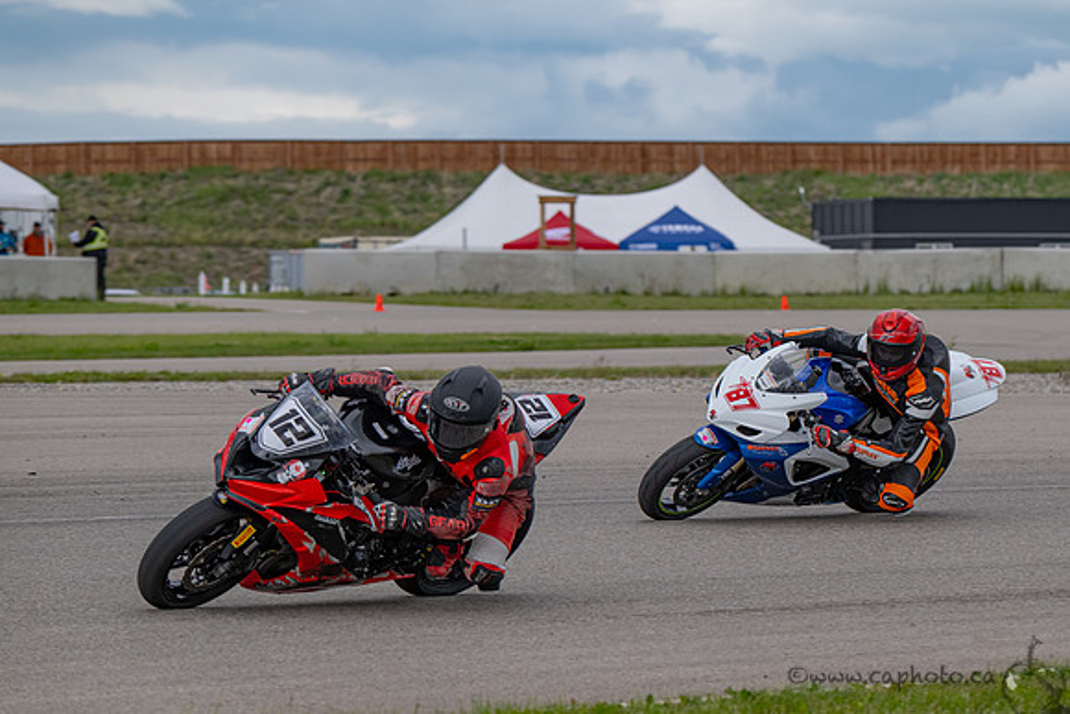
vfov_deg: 6.2
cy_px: 443
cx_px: 664
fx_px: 6638
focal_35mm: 223
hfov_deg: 9.2
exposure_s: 1/1250
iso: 560
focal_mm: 180
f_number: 6.3
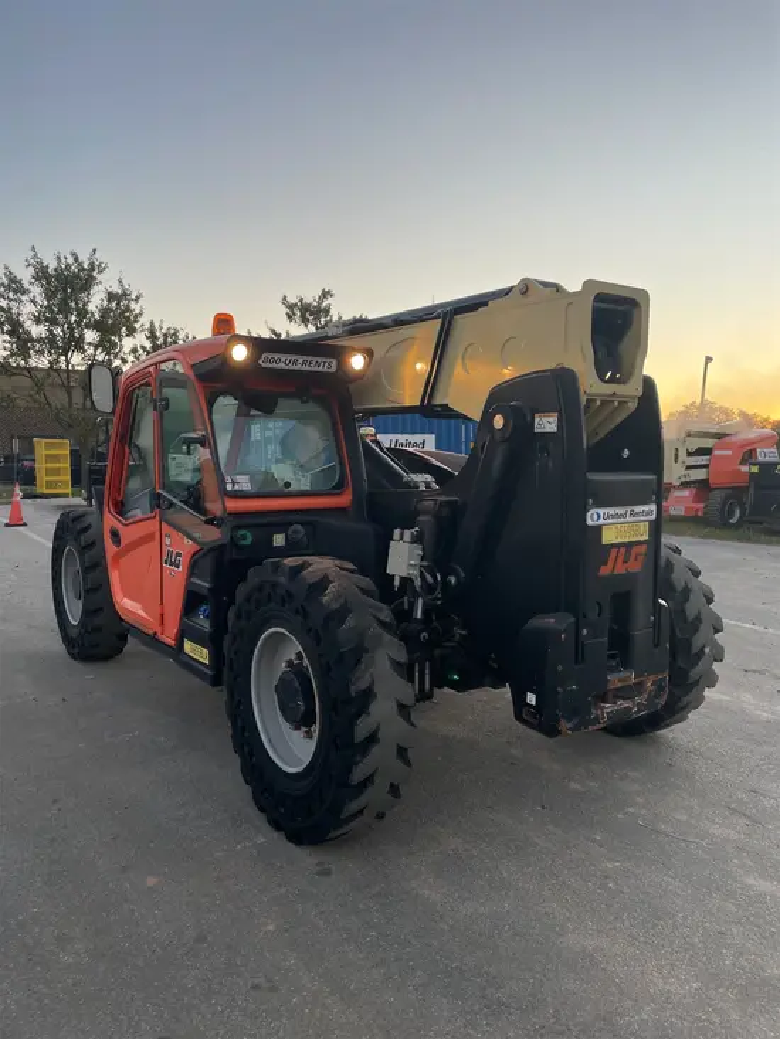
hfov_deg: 53.1
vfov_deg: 67.3
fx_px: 781
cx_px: 390
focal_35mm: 26
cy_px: 520
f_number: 1.6
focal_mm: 4.2
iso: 32
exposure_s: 1/187
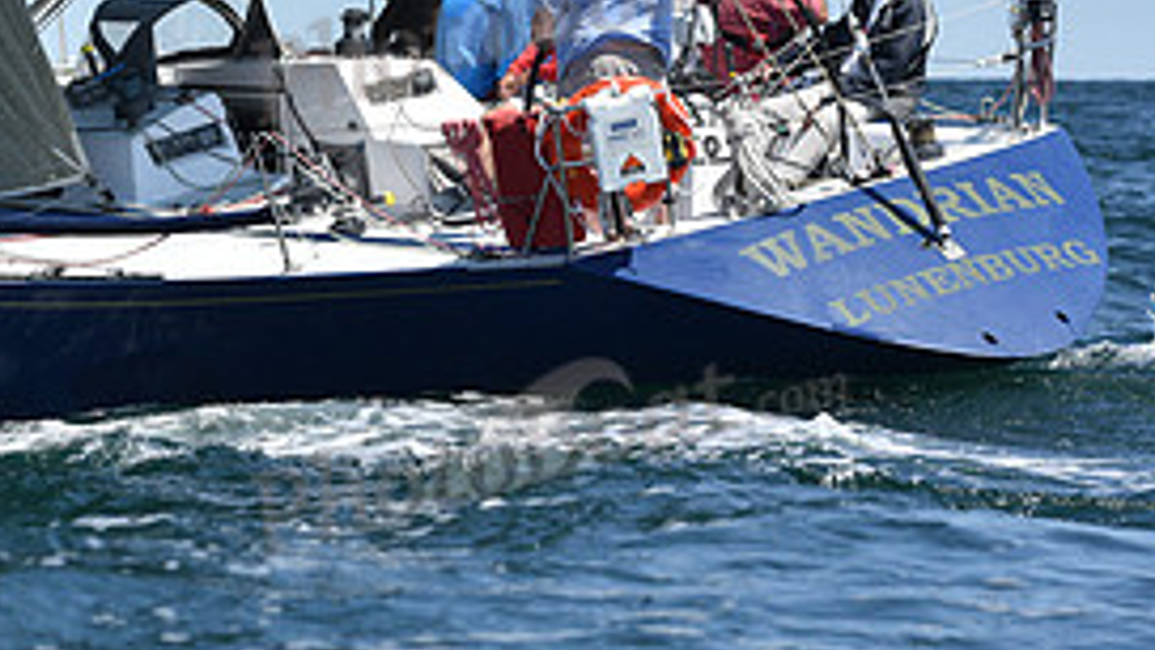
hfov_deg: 8.3
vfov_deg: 4.7
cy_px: -147
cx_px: 34
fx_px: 7932
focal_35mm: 259
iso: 250
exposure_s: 1/1600
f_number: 6.3
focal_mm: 116
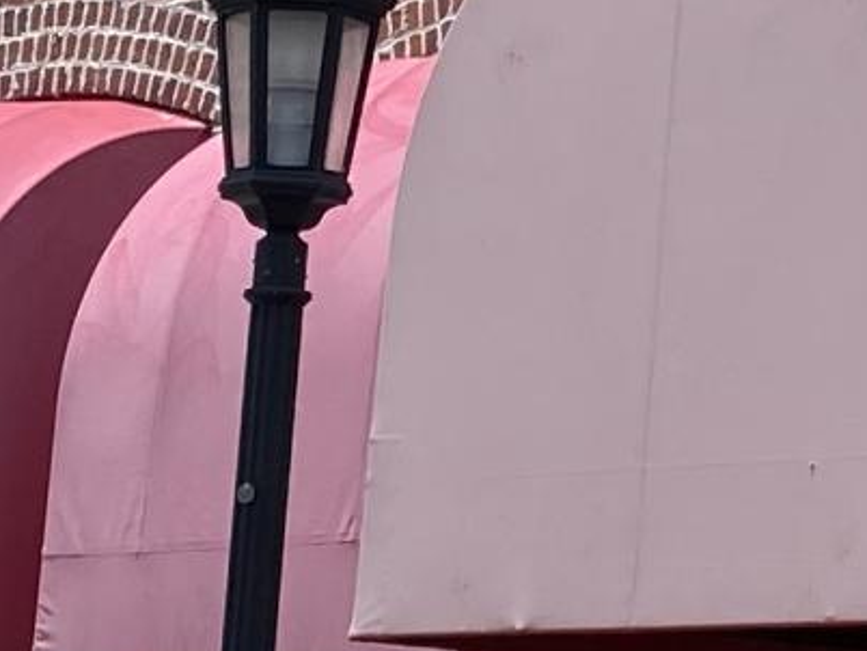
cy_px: -250
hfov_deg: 9.9
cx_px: 1300
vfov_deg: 7.6
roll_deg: -1.9
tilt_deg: +14.3
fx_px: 4862
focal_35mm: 194
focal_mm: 4.25
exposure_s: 1/2817
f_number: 1.8
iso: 32
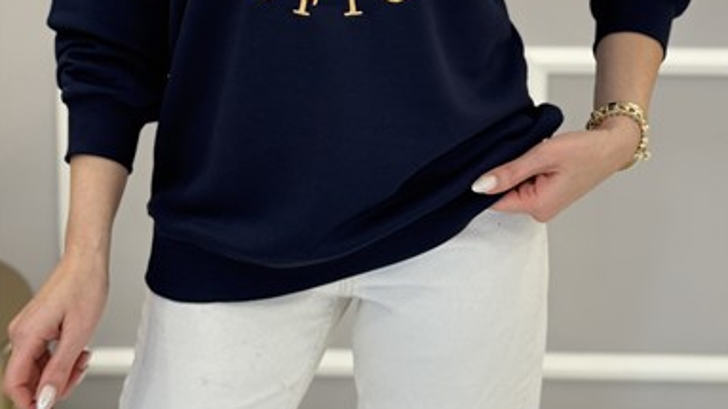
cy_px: -13
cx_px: 365
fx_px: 1370
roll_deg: -0.7
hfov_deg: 29.8
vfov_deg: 16.6
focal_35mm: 71
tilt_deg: -6.5
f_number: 1.78
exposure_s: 1/86
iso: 200
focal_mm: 6.76
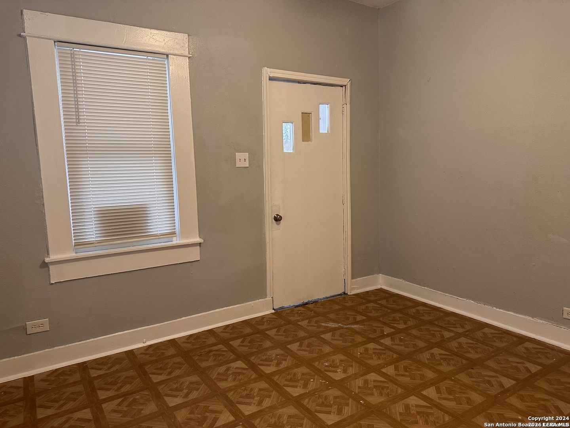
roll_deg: +1.0
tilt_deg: -6.3
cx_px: 285
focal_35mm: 24
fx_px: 395
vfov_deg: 56.8
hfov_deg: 71.6
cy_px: 214
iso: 250
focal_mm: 6.86
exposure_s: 1/60
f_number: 1.78
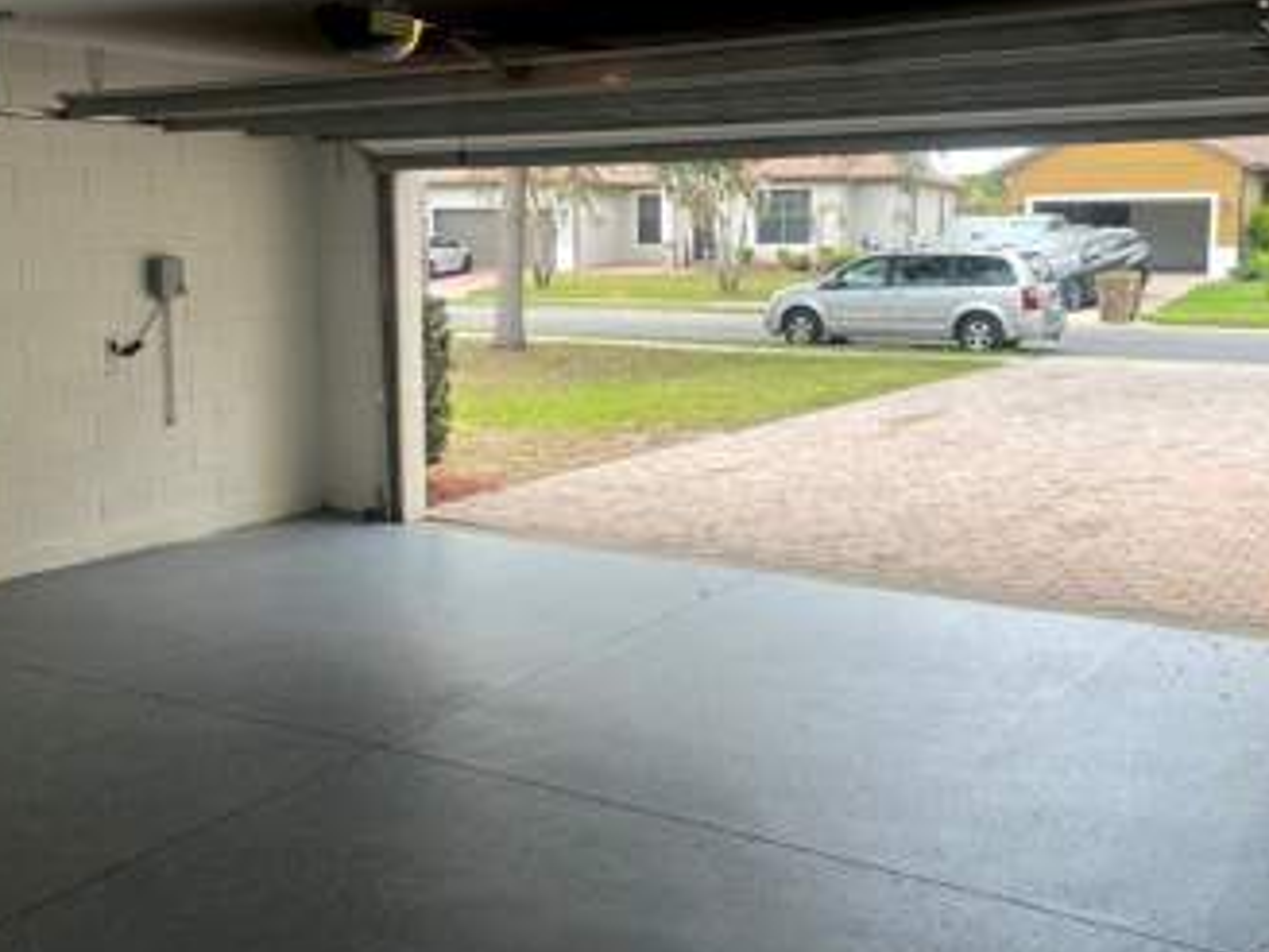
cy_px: 399
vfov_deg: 37.6
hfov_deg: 49.0
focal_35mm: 38
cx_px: 631
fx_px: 1393
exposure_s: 1/544
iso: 50
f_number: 1.6
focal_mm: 5.1
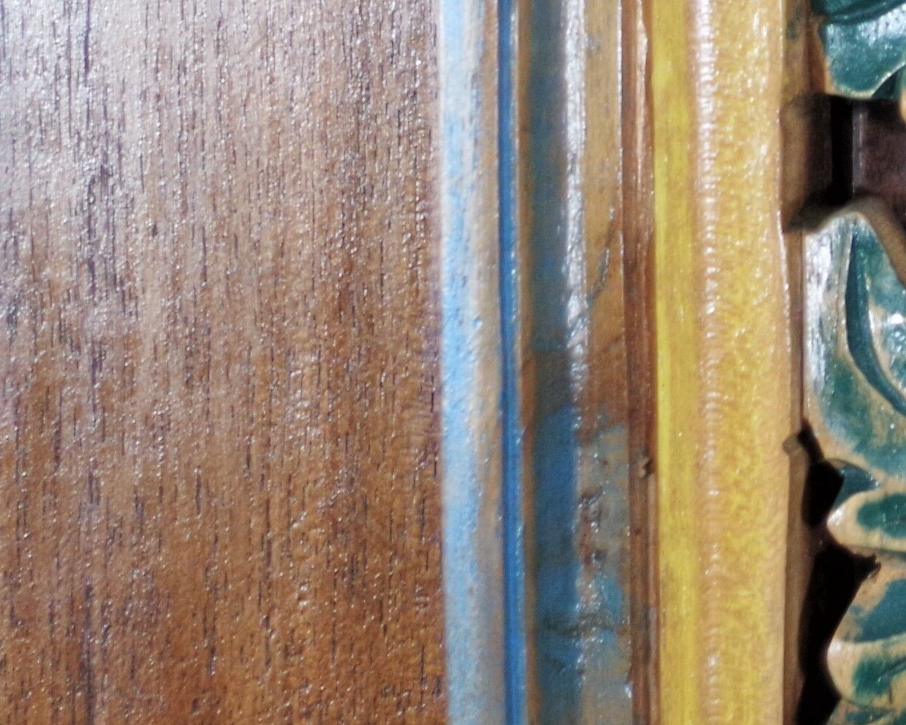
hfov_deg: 10.4
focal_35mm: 167
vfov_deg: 9.0
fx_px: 4478
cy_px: -346
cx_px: 1944
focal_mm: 26.25
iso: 800
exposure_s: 1/60
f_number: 4
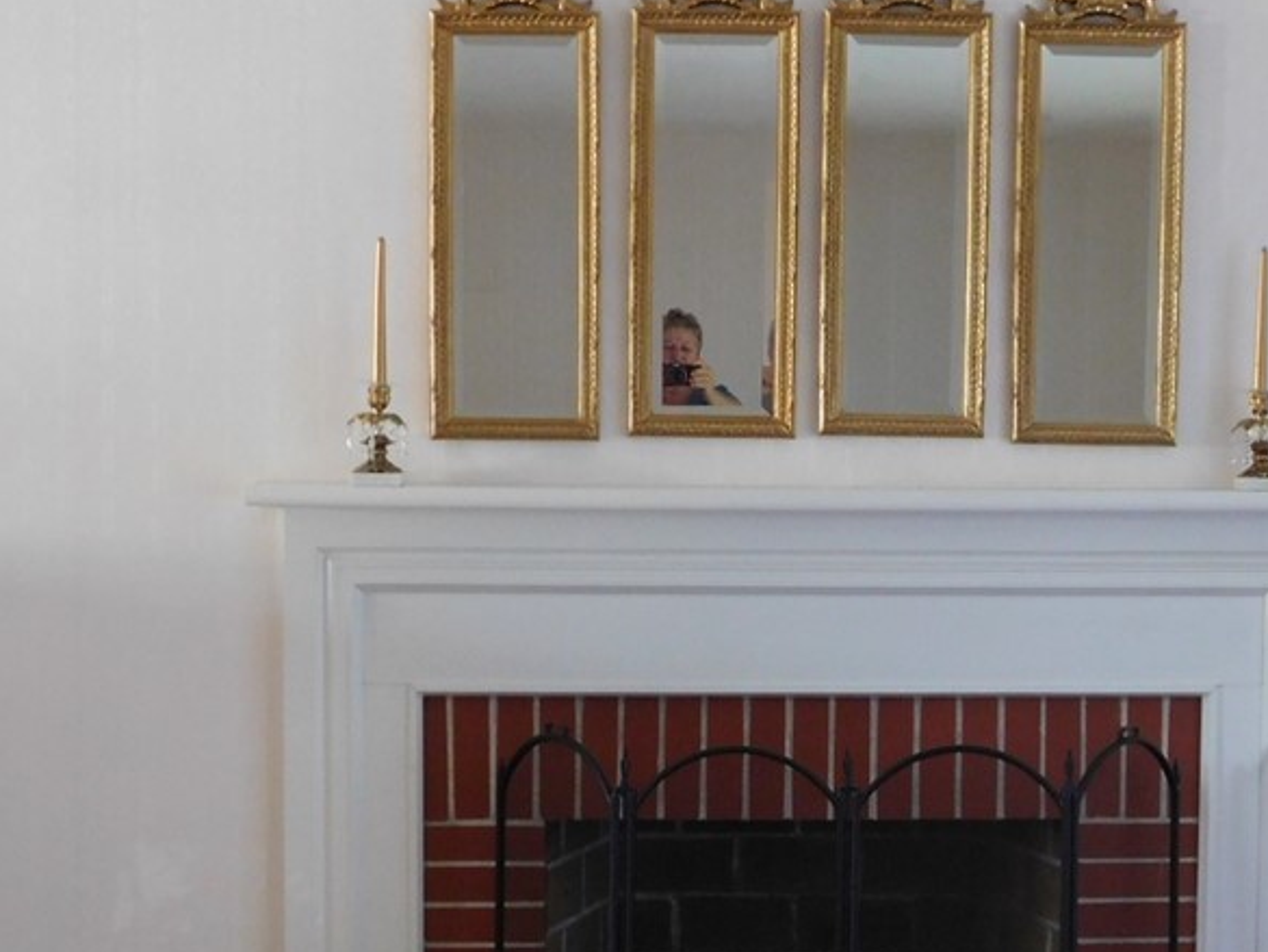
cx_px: 793
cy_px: 529
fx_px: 2565
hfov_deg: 27.7
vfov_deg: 21.0
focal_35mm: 70
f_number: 3.6
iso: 400
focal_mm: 7.1
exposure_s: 1/10
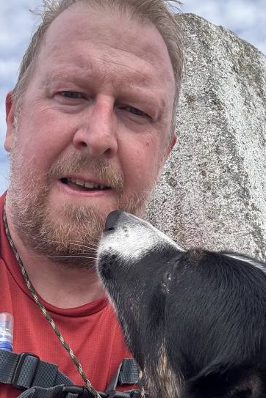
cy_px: 188
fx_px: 510
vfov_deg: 42.7
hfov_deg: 29.2
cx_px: 155
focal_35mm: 46
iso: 25
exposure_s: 1/947
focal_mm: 2.69
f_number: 1.9
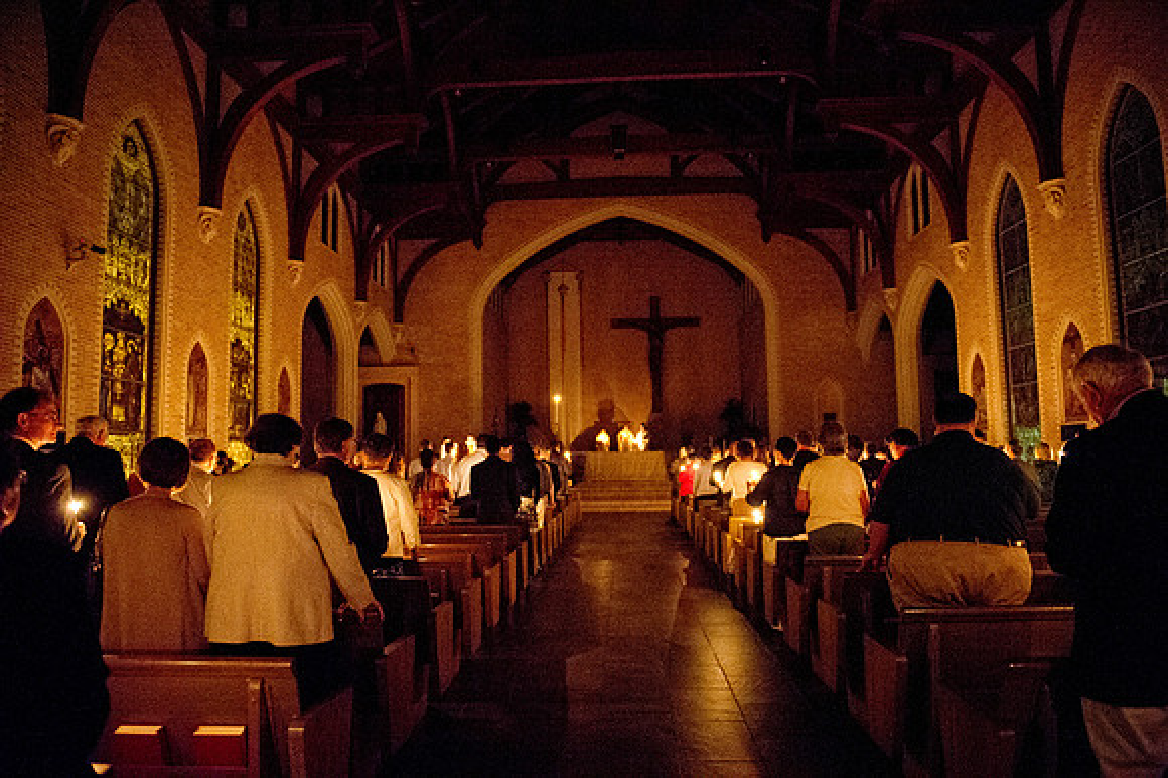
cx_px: 584
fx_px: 778
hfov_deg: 73.8
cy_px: 389
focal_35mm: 24
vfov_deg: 53.1
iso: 12800
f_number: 2.8
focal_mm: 24
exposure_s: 1/25
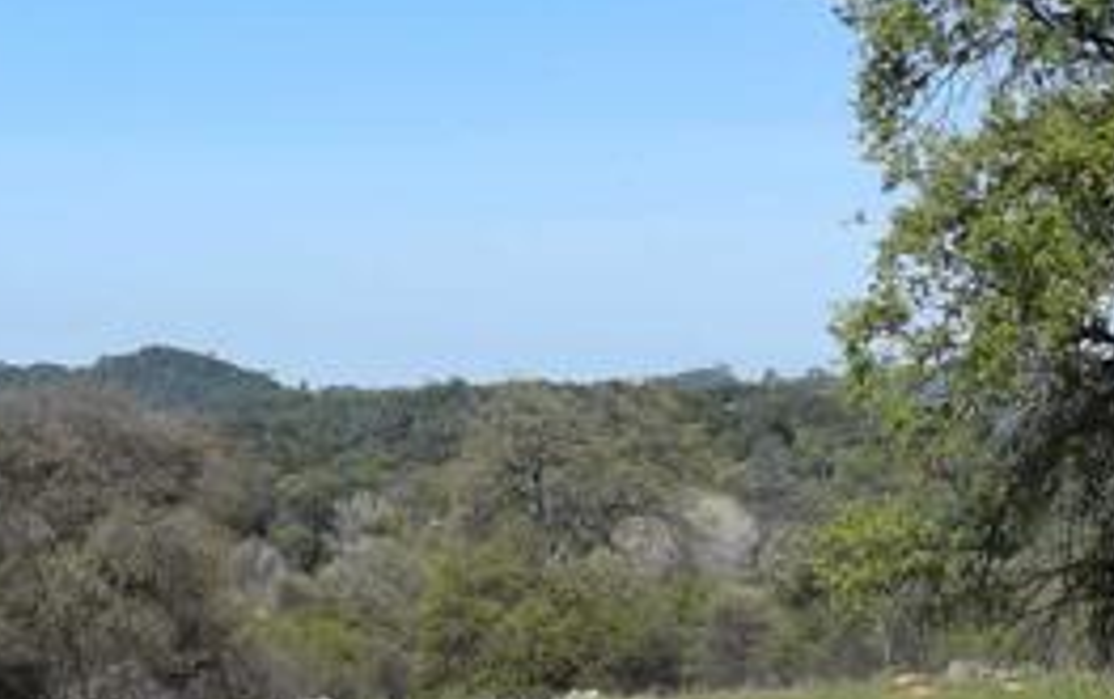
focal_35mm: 107
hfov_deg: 19.4
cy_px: 6
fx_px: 3252
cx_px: 474
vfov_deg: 12.1
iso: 200
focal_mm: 18
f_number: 8
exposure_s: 1/500
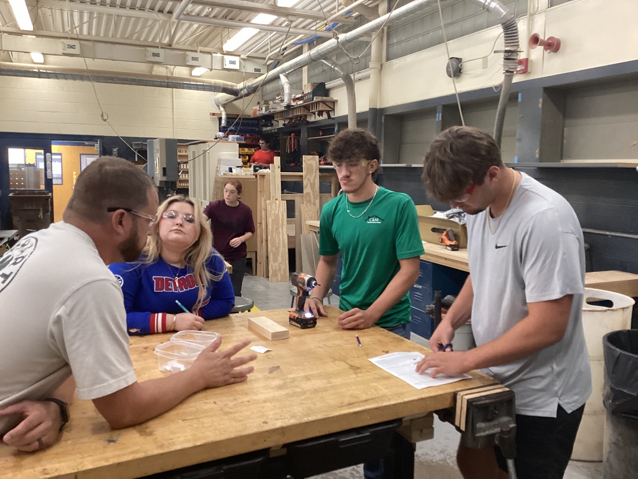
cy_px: 240
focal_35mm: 31
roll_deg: -0.9
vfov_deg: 45.4
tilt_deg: -7.2
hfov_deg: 58.4
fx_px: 571
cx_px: 319
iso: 250
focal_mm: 3.3
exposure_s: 1/60
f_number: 2.4
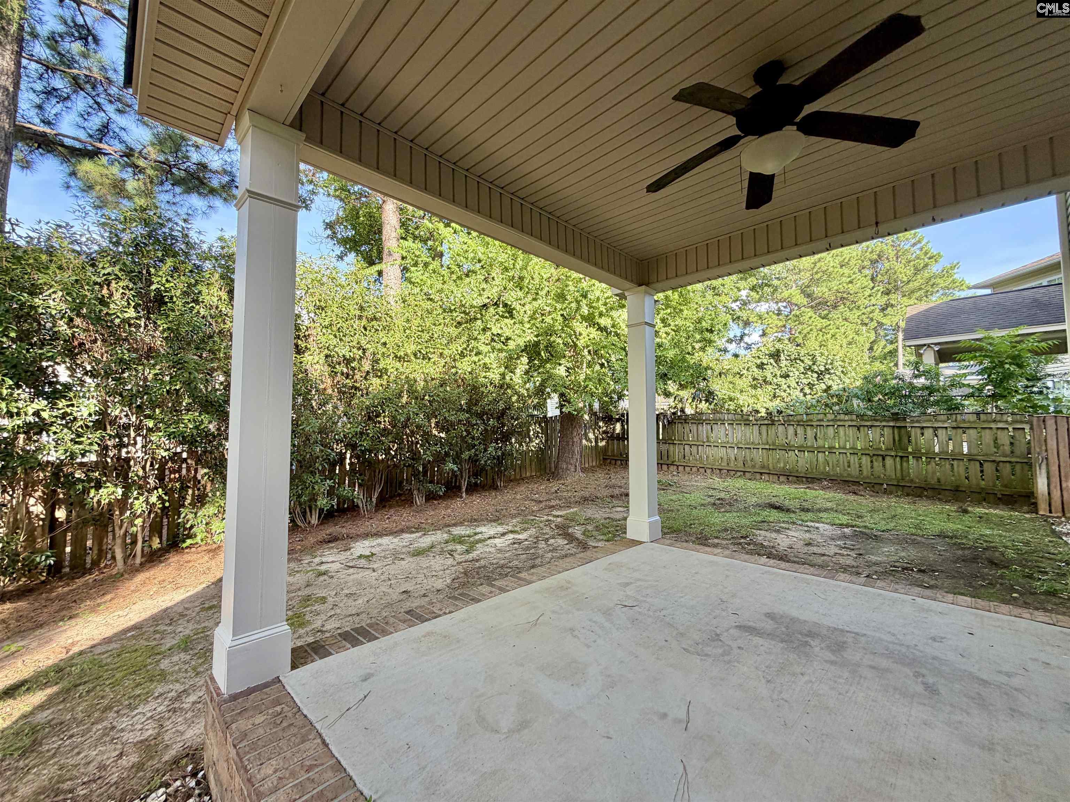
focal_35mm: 14
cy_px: 401
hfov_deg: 102.1
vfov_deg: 85.7
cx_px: 535
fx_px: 433
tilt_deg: +3.6
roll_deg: +1.1
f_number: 2.2
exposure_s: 1/121
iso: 64
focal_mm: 2.22
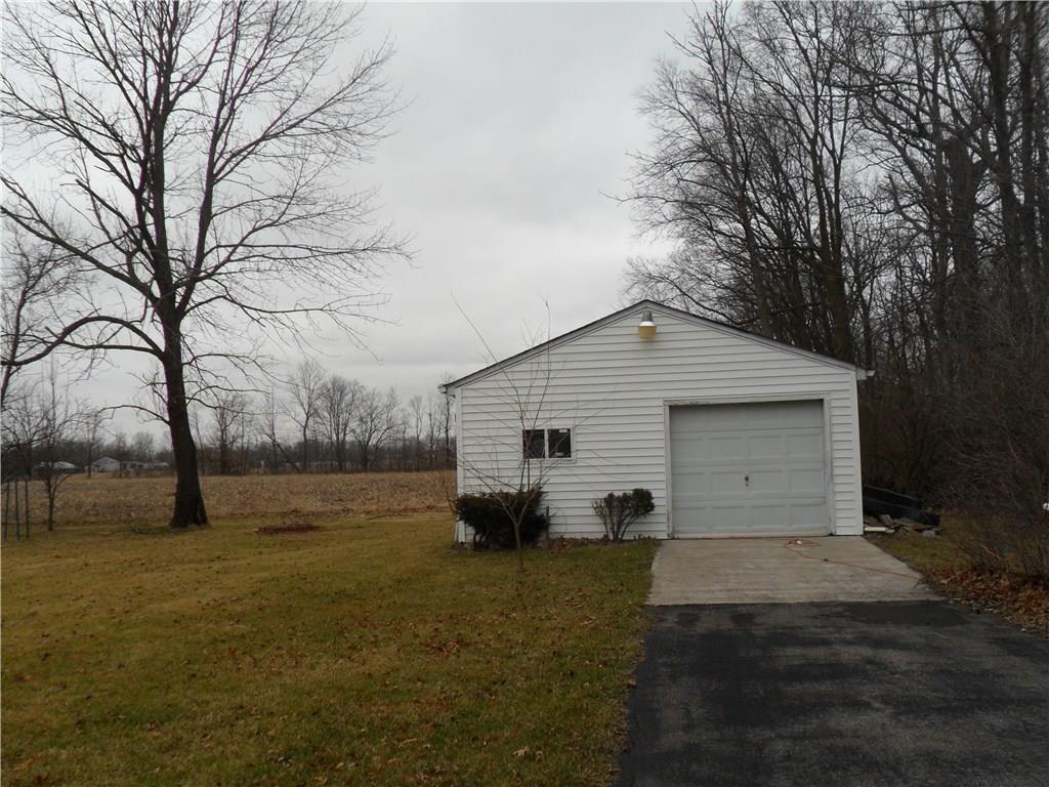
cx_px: 524
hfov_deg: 56.8
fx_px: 970
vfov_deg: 44.2
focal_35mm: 32
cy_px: 394
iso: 80
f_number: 3.7
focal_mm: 5.7
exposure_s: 1/180
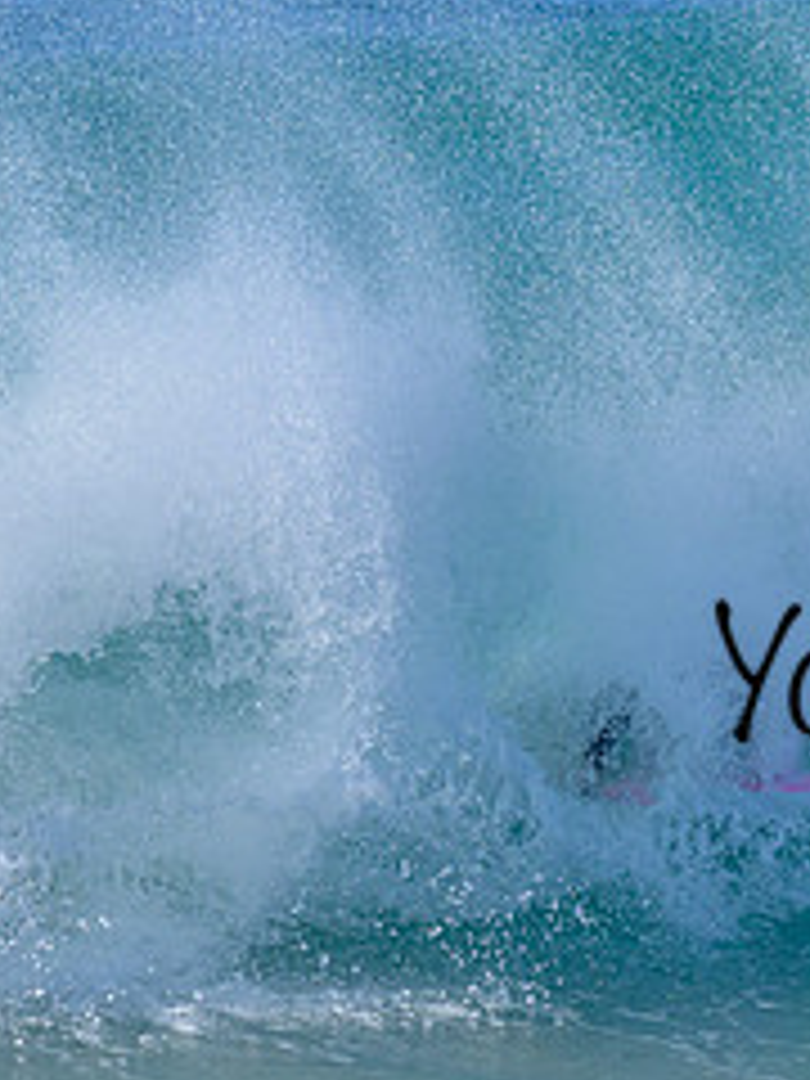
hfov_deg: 0.6
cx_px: 843
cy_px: 418
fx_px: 78435
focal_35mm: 2514
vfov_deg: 0.8
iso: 400
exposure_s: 1/2000
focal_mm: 800
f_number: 6.3
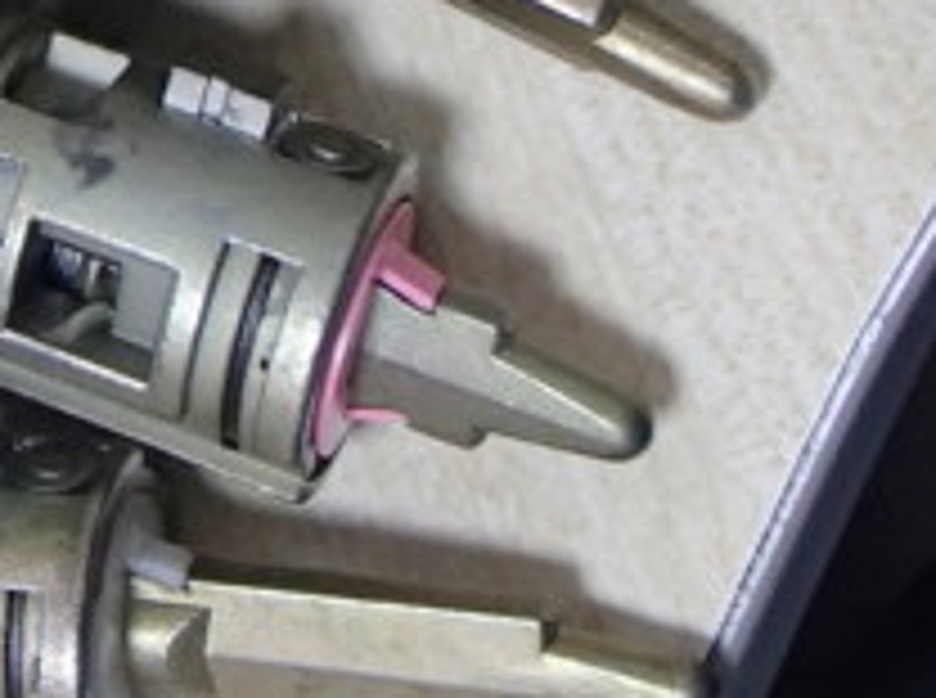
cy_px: -272
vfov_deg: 12.4
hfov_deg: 16.1
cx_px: -374
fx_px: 3075
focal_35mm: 114
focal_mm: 6.64
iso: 800
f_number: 4.7
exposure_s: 1/40
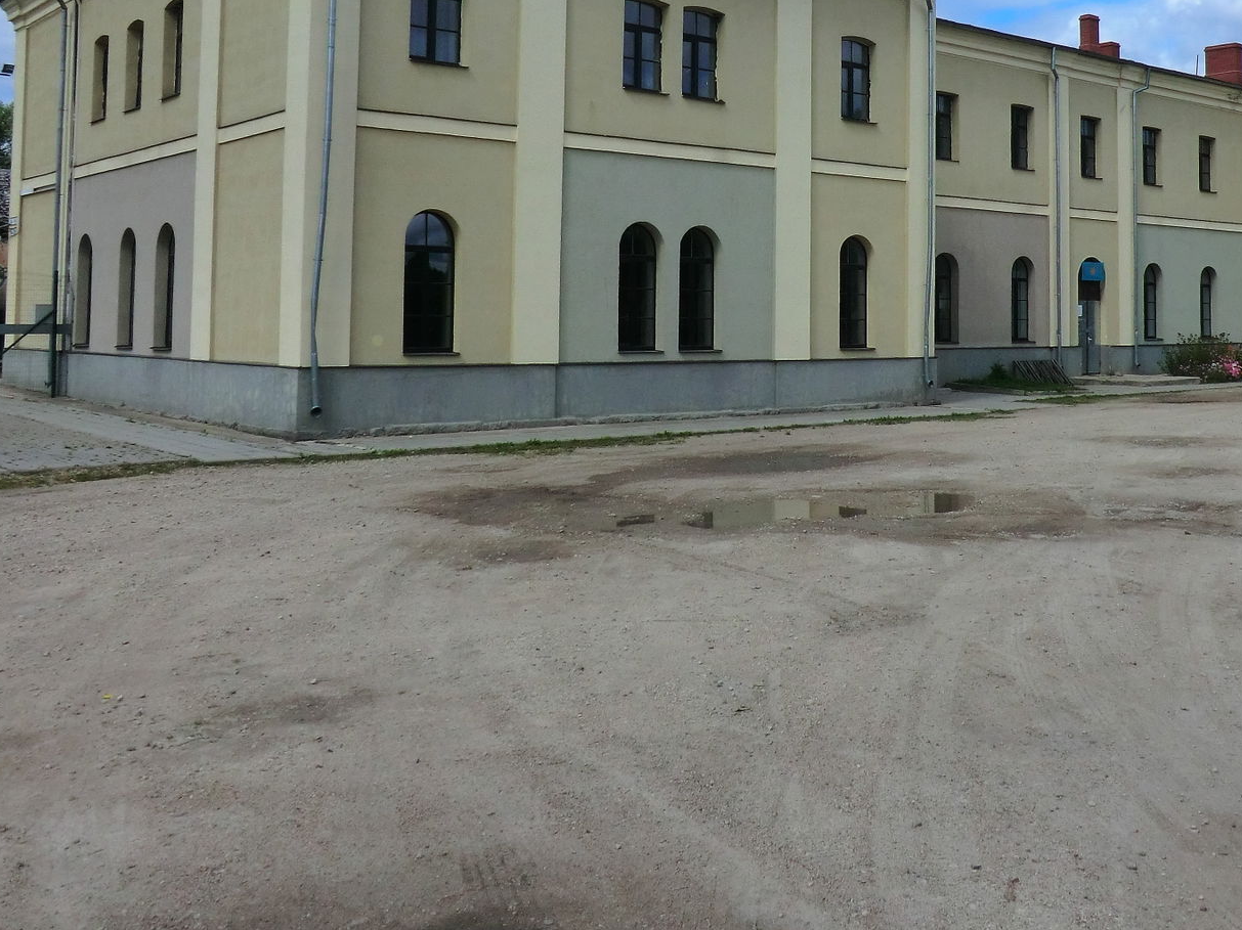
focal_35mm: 38
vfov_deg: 36.7
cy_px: 219
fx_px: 1363
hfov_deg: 47.8
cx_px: 871
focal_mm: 4.3
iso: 80
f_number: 7.5
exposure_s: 1/320
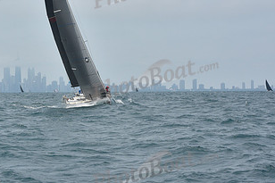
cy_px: 44
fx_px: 1008
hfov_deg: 15.4
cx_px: 47
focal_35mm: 132
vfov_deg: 10.4
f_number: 11
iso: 250
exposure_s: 1/800
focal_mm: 70
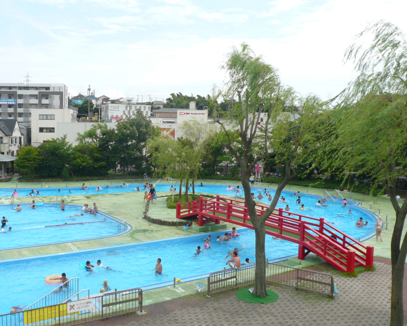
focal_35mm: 33
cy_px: 165
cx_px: 166
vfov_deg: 44.5
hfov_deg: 53.9
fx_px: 398
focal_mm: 4.6
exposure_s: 1/200
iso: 100
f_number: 8
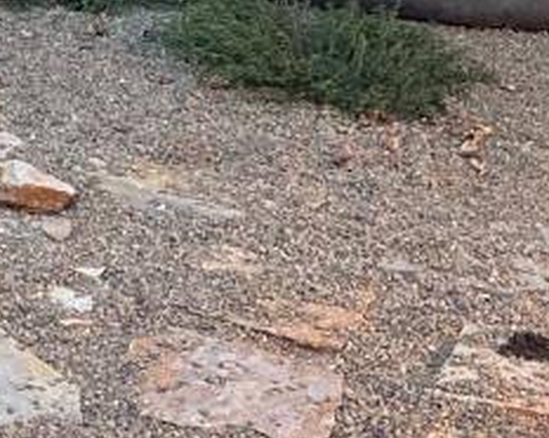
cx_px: -335
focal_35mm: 151
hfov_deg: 12.0
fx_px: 2451
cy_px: -373
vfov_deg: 9.7
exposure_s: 1/549
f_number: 1.78
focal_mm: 6.86
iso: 80
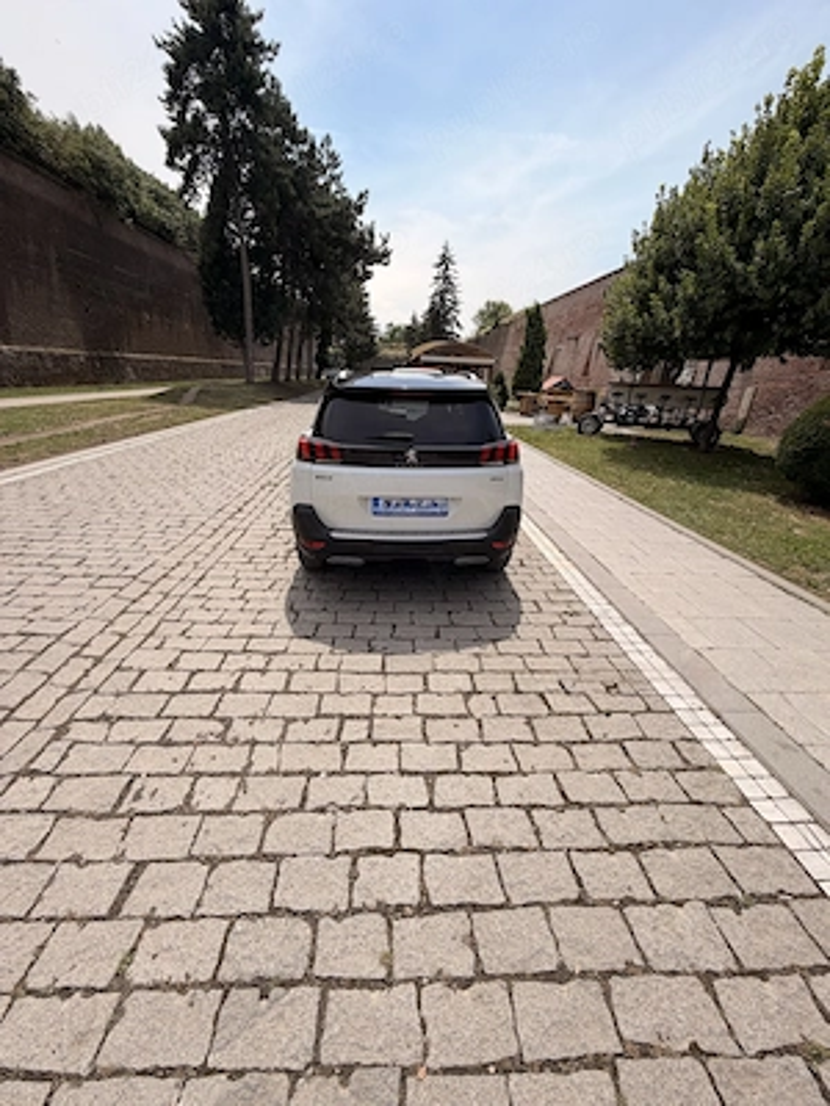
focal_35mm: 14
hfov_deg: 85.7
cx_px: 415
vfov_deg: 102.1
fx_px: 448
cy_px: 553
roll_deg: -1.1
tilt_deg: -21.5
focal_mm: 2.22
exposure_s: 1/1001
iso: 20
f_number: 2.2
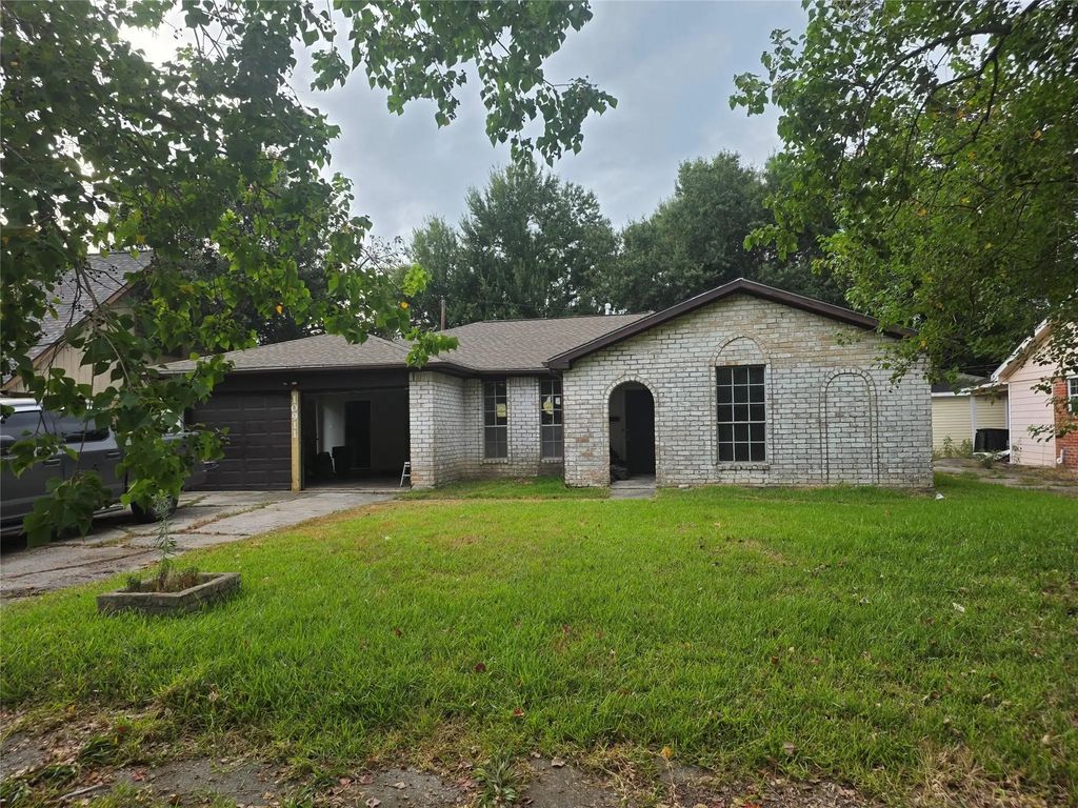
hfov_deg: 73.9
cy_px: 404
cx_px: 539
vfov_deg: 58.9
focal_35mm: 23
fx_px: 716
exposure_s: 1/359
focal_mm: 6.25
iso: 32
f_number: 1.7
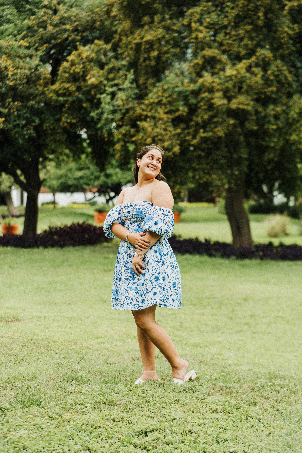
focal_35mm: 85
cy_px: 226
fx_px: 1069
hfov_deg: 16.1
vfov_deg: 23.9
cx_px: 151
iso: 125
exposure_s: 1/320
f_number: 2.8
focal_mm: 85
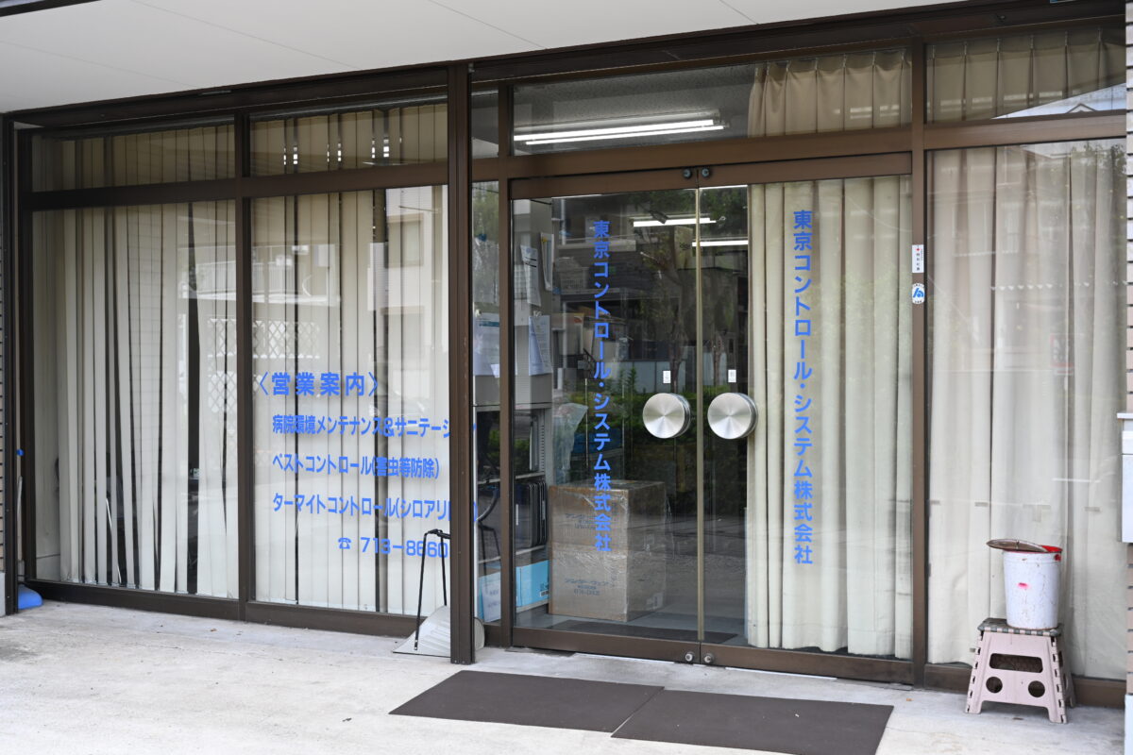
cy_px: 378
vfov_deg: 31.2
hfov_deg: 45.4
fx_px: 1353
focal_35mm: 43
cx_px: 566
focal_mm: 43
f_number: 4
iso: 220
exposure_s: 1/250
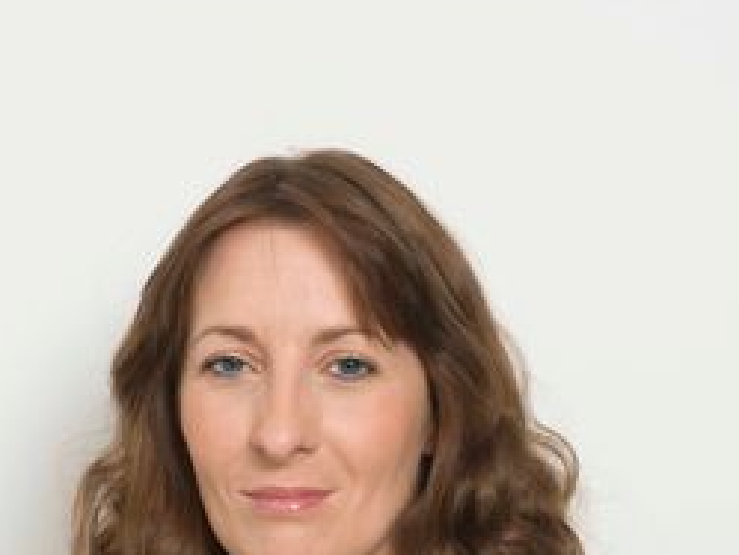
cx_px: 283
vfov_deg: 8.7
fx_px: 3588
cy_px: 727
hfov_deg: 11.8
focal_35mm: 168
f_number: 16
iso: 200
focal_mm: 85
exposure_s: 1/125
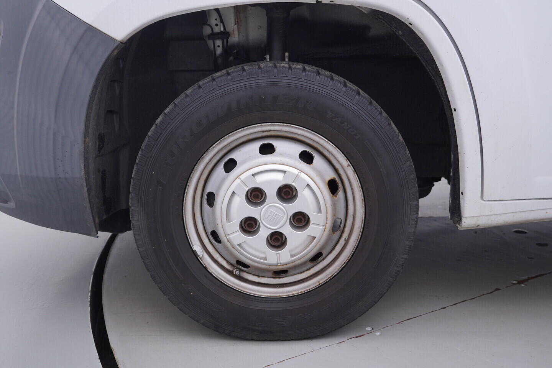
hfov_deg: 53.1
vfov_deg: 36.9
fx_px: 552
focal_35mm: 36
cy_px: 184
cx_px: 276
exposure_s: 1/60
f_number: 3.2
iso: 125
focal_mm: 24
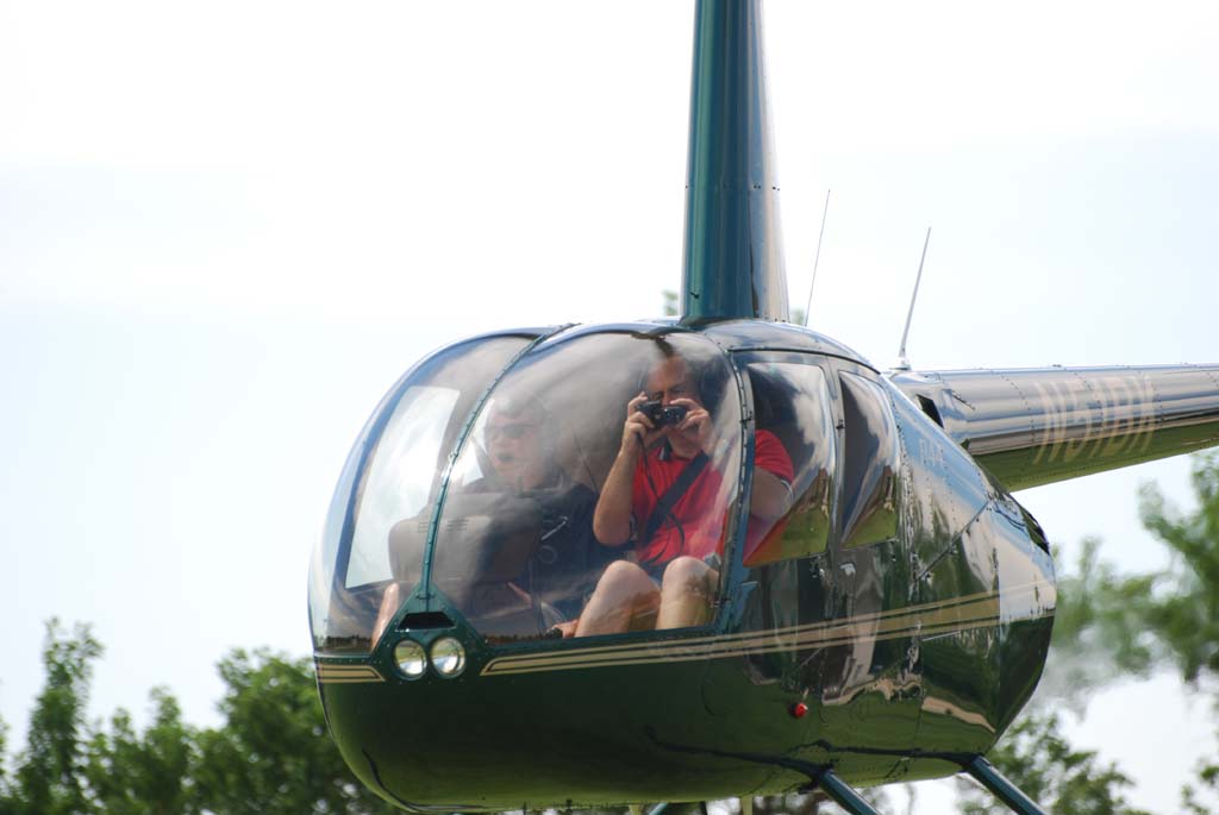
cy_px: 408
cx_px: 610
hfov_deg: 5.5
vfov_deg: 3.7
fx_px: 12710
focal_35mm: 375
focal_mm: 250
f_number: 5.6
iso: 100
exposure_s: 1/200
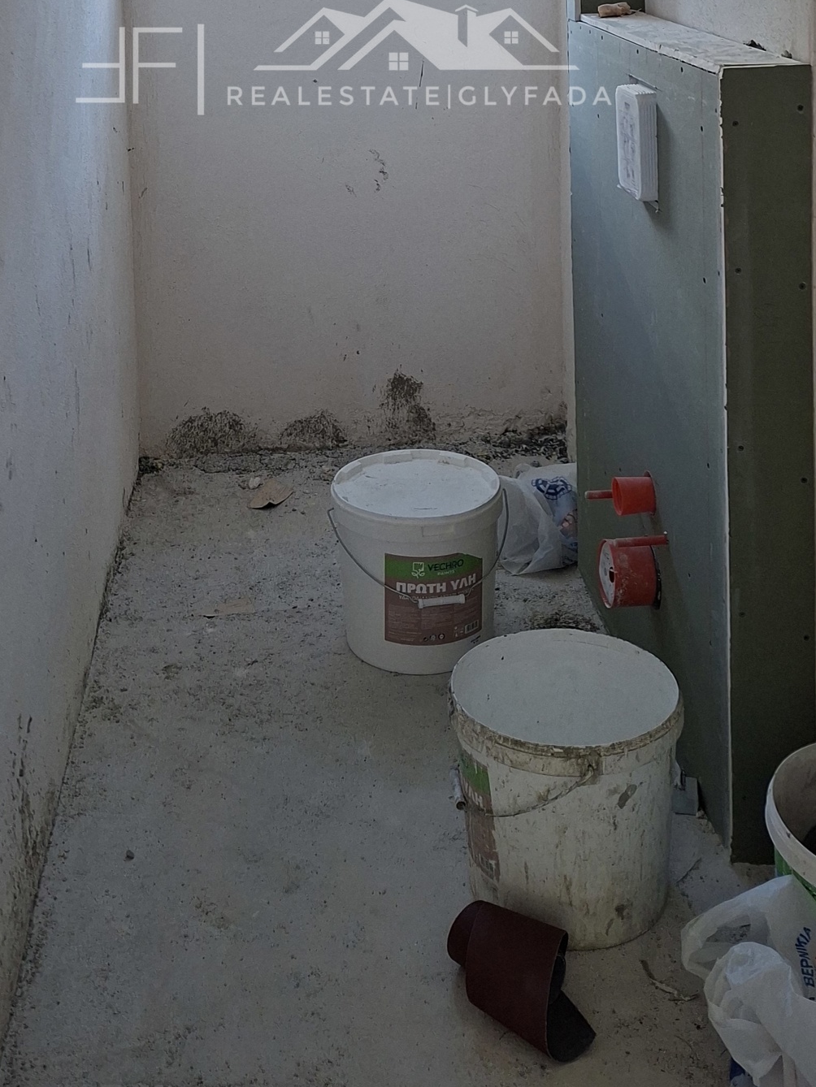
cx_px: 384
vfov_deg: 39.0
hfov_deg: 32.9
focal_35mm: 44
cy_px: 50
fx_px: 1383
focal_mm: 5.54
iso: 125
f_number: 1.8
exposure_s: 1/100
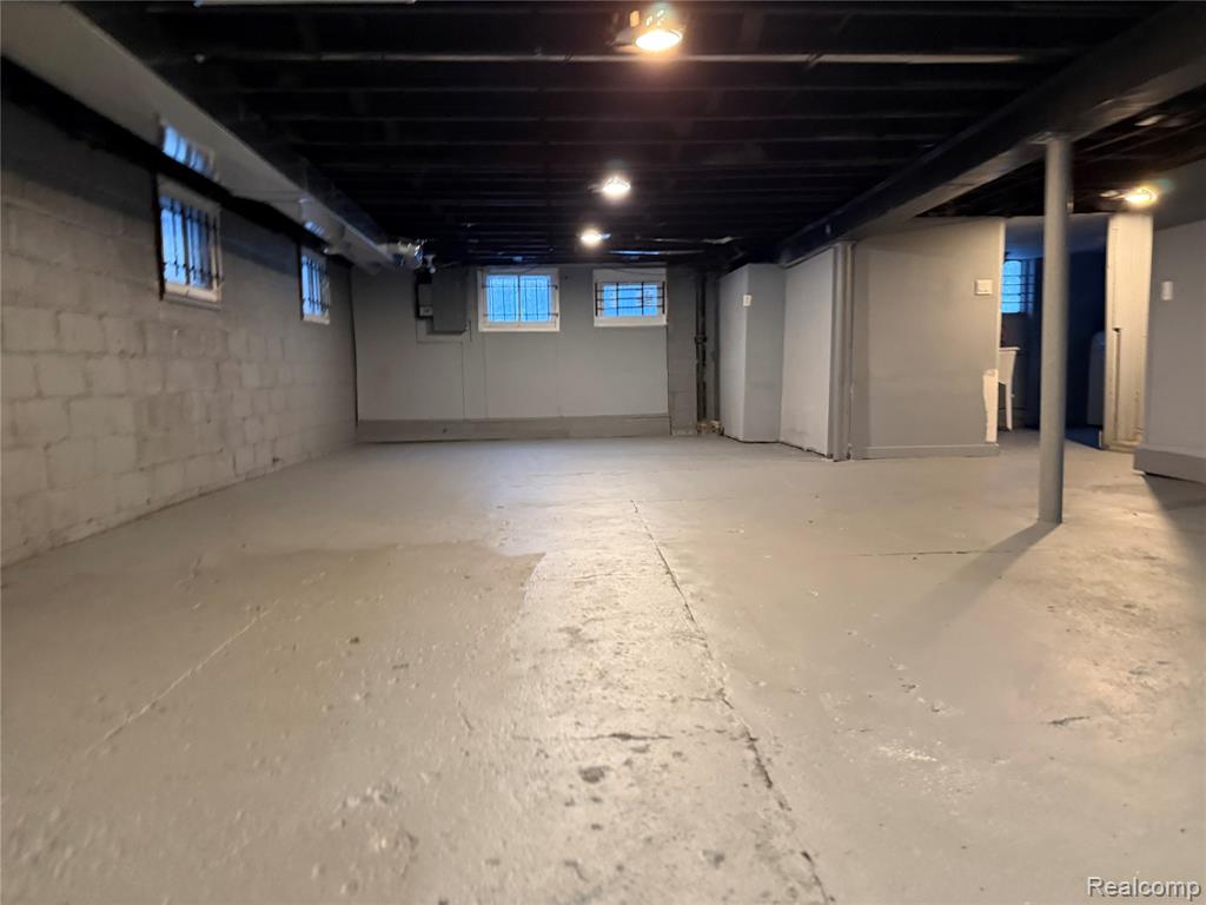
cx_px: 603
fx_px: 836
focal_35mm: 24
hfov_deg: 71.6
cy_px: 452
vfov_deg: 56.8
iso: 800
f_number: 1.78
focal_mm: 6.76
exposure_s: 1/40
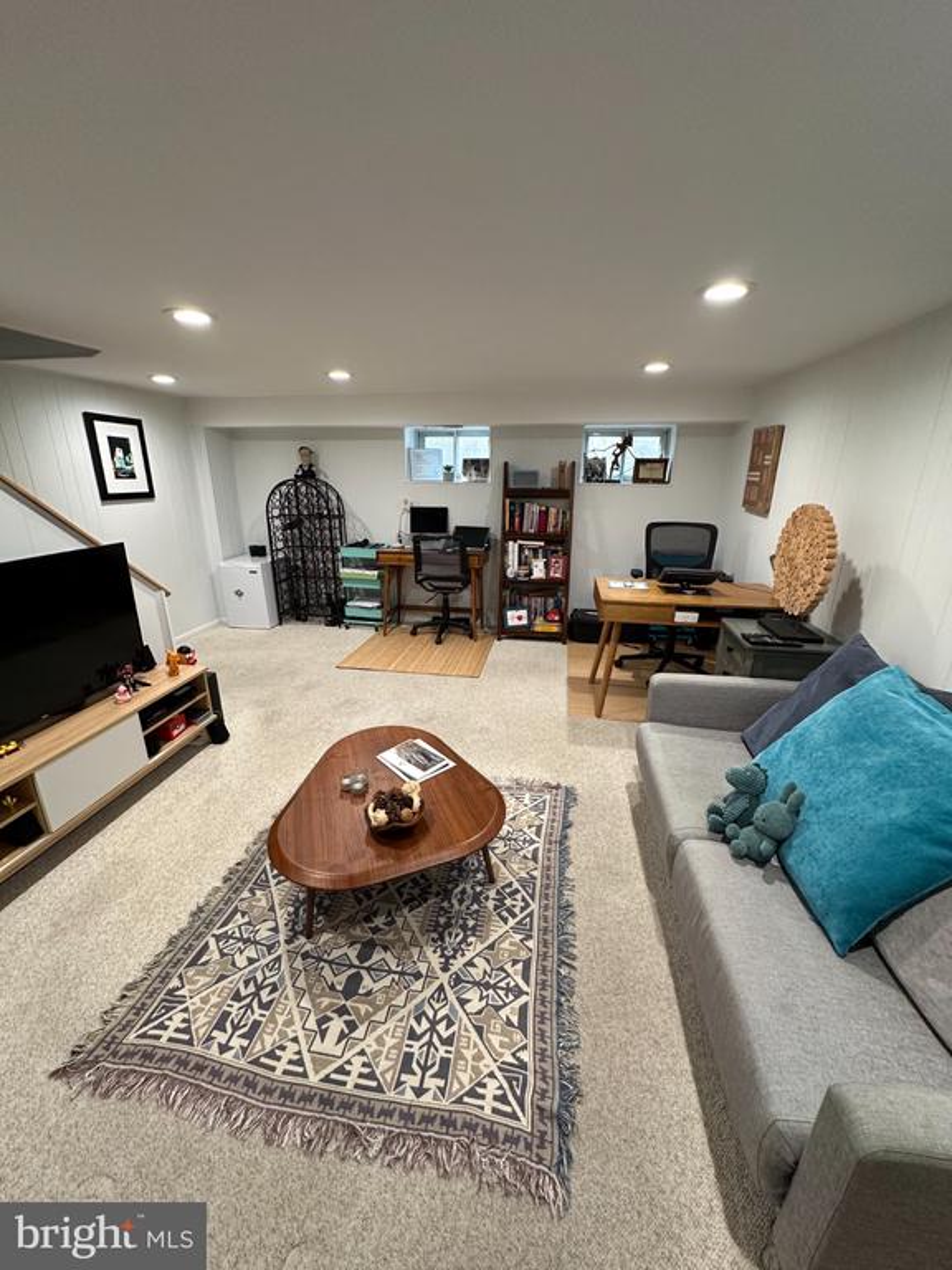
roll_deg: -1.1
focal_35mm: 14
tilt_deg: -18.0
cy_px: 635
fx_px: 513
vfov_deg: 102.1
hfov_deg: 85.7
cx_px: 476
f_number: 2.2
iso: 200
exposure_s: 1/60
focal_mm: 2.22
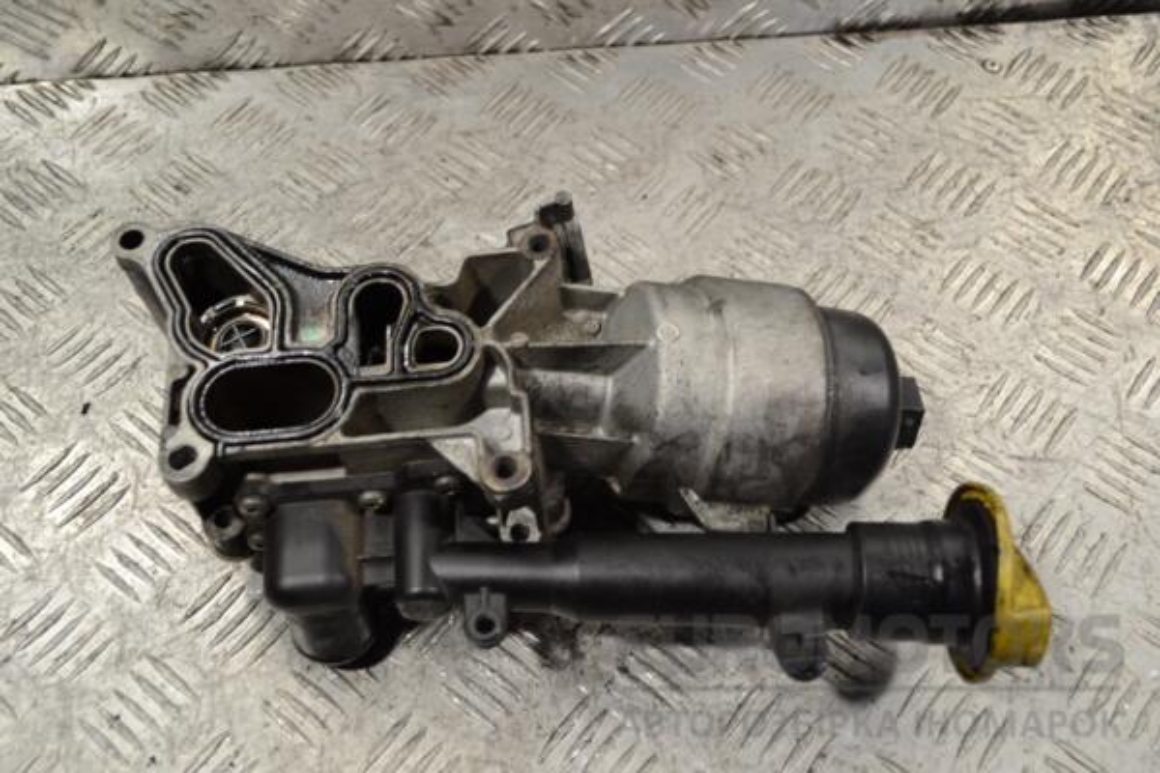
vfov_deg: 34.2
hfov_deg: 49.6
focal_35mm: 39
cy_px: 386
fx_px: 1257
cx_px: 580
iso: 125
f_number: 4.2
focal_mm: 26
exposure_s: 1/30
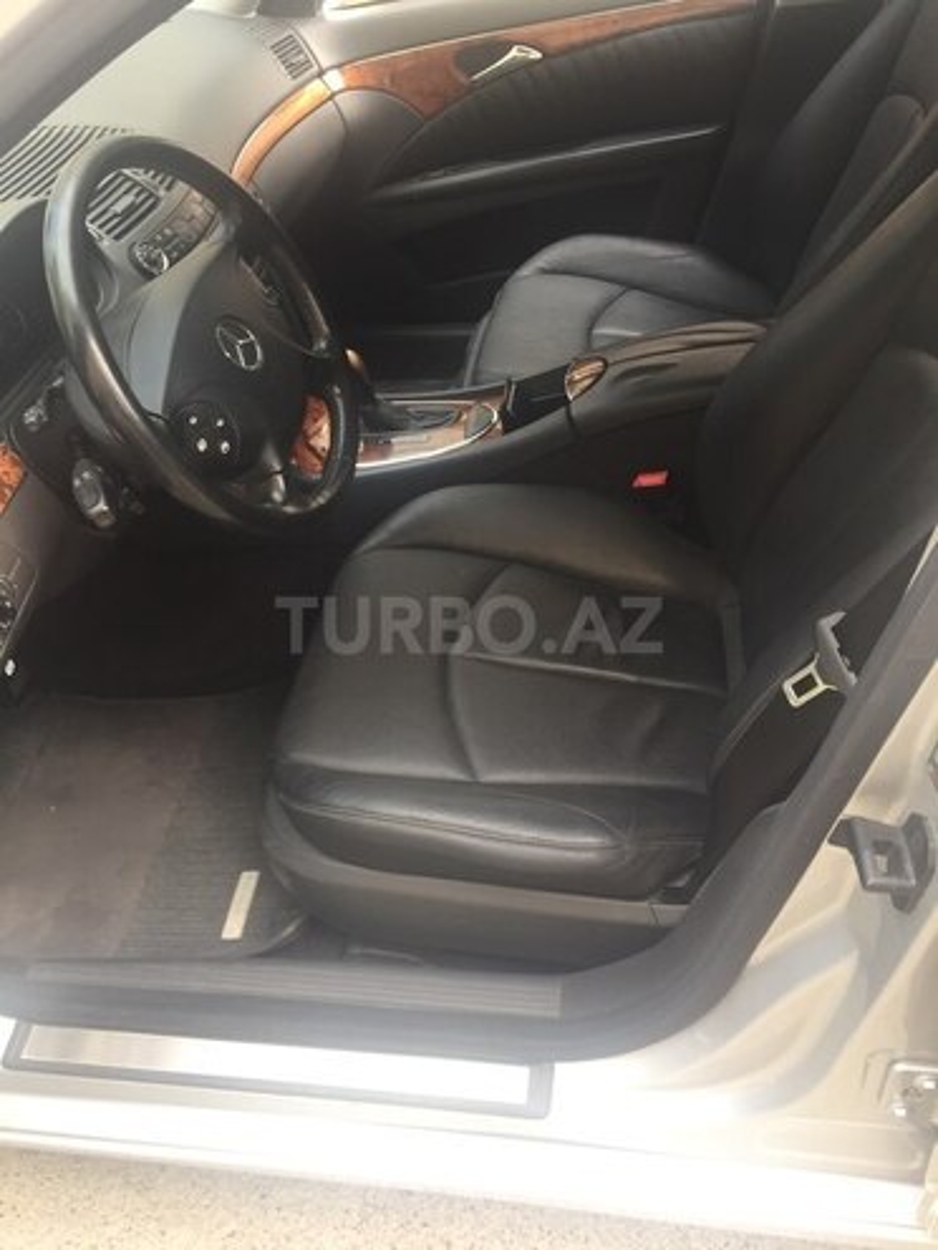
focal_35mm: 29
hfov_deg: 48.2
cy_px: 625
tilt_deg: -42.3
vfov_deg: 61.7
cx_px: 469
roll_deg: +6.1
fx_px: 1048
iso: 32
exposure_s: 1/50
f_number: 2.2
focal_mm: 4.15
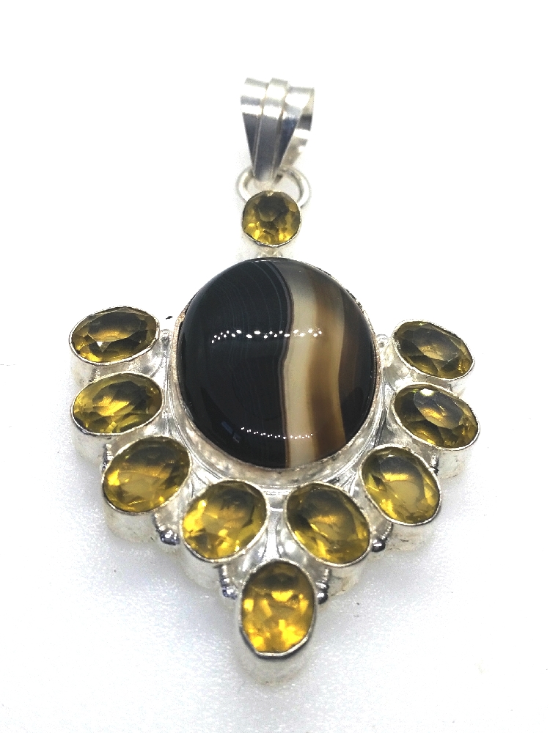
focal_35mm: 28
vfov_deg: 63.4
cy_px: 366
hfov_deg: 49.7
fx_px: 593
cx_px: 275
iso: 100
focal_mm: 2.96
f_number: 2
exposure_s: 1/200
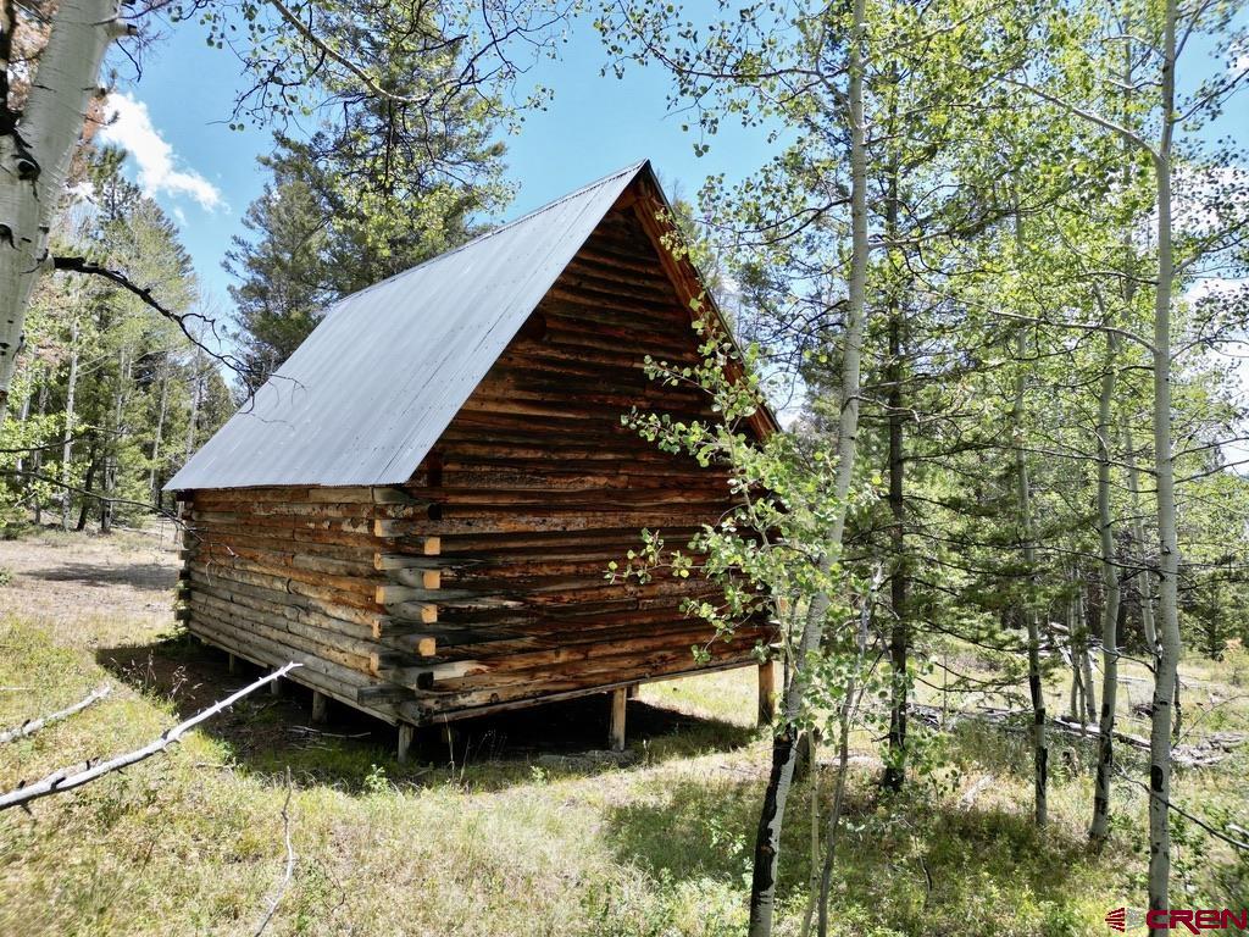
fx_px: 866
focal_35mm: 24
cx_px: 624
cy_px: 468
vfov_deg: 56.8
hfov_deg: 71.6
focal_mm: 6.72
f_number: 1.7
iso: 140
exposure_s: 1/1500
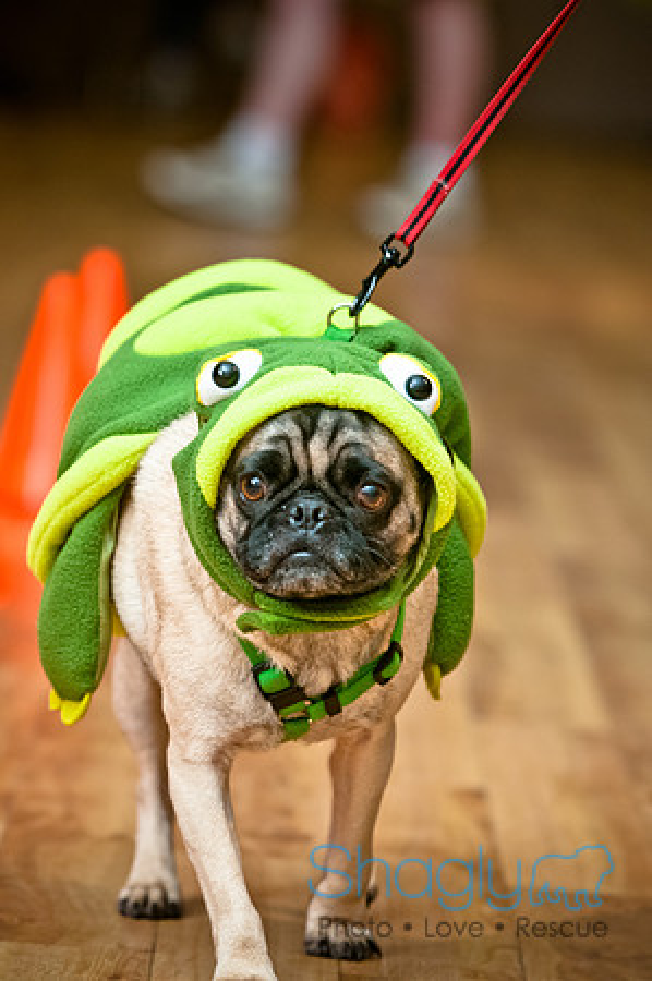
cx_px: 326
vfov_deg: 9.5
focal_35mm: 218
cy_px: 490
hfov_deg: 6.3
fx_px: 5922
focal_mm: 145
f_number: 4
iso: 200
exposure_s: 1/200
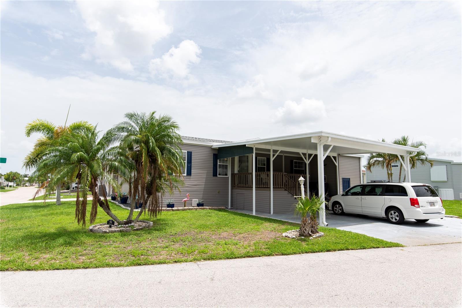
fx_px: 257
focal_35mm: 20
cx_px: 231
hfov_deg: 84.0
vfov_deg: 61.9
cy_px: 154
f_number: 8
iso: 100
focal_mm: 20
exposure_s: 1/250
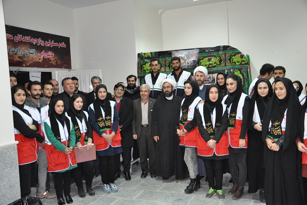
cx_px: 154
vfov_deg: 36.9
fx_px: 307
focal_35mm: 36
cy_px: 102
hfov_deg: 53.1
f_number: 4.5
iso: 1250
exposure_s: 1/60
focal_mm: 24
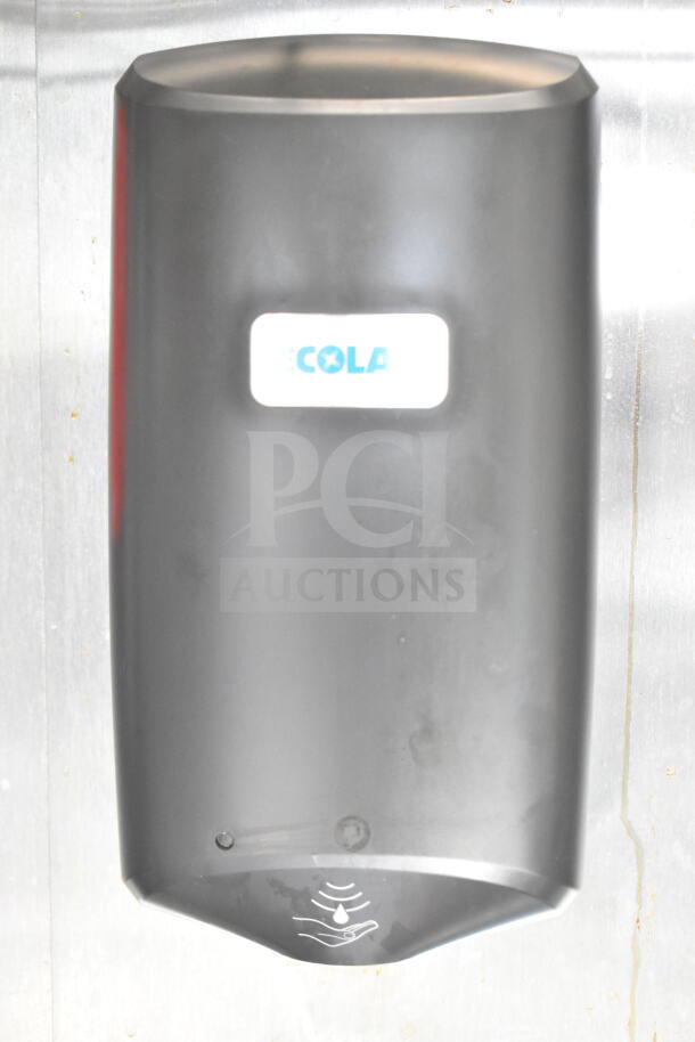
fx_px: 1996
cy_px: 521
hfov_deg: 19.7
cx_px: 348
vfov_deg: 29.2
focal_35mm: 69
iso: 5000
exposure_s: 1/80
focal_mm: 46
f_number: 5.3
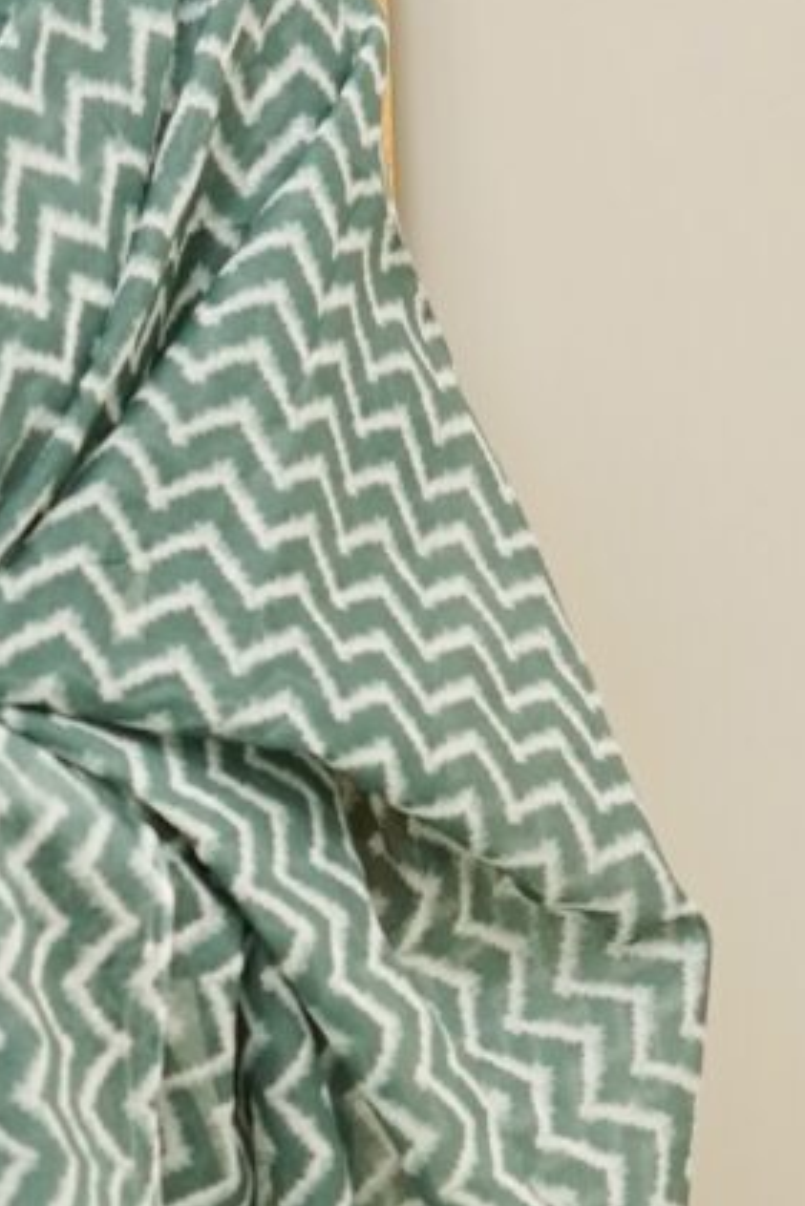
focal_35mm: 304
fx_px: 10187
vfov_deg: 6.7
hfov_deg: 4.5
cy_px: 1492
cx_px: -592
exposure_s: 1/250
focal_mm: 50
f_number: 4
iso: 500
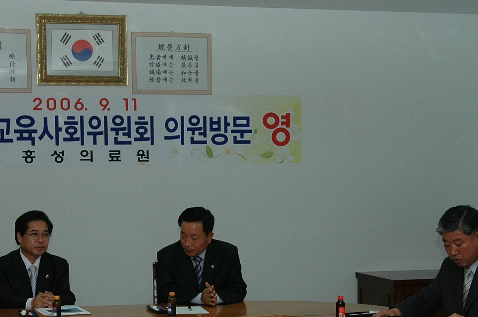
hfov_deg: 24.4
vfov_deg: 16.3
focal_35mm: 83
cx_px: 187
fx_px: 1101
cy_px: 260
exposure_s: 1/200
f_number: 4
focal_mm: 24
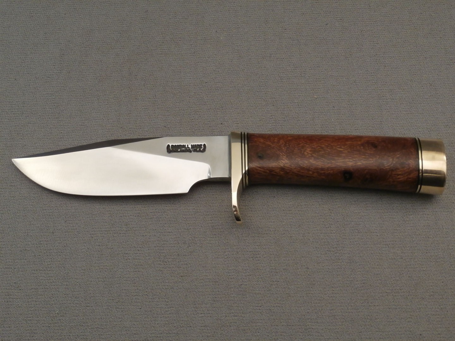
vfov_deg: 32.2
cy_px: 170
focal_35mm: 45
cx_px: 228
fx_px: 591
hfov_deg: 42.1
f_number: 3.8
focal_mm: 8.02
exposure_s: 1/25
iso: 400
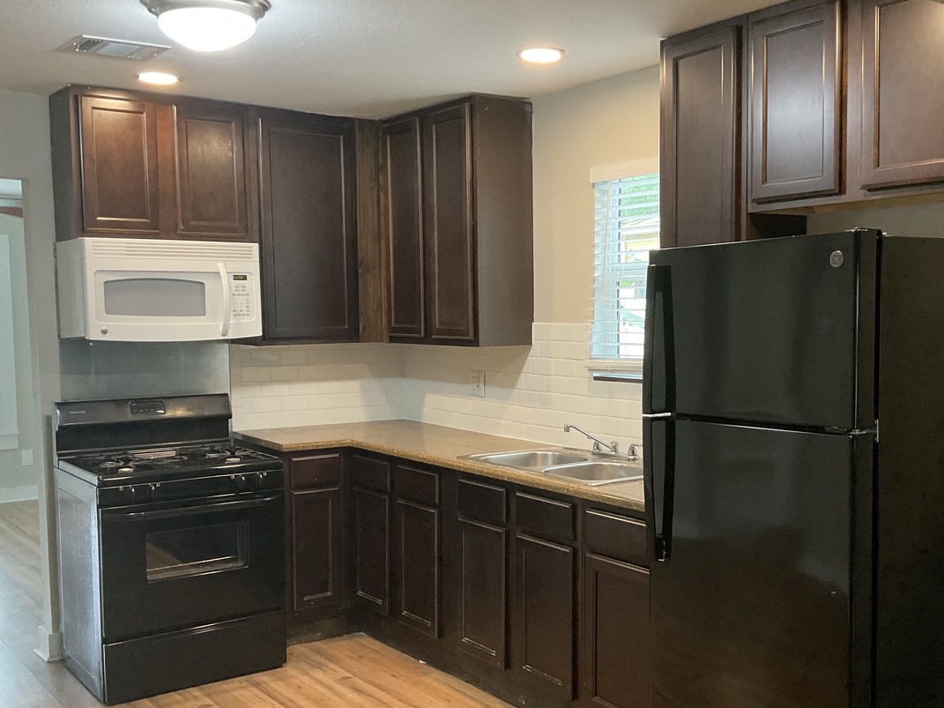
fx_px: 1063
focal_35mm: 39
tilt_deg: -5.9
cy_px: 401
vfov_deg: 36.8
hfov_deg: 47.8
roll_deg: -0.4
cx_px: 502
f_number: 1.8
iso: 250
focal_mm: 3
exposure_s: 1/60
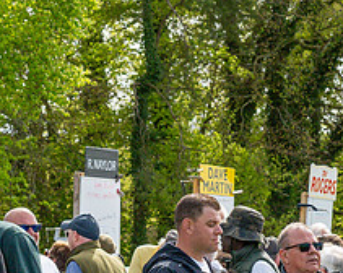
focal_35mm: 247
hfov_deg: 7.8
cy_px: 309
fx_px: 2503
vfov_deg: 6.2
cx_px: 70
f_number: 5
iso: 800
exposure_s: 1/2500
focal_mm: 49
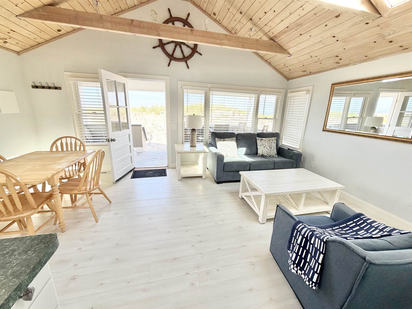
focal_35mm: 14
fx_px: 167
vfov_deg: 85.7
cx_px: 206
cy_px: 154
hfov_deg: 102.1
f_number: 2.2
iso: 64
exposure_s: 1/166
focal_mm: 2.22
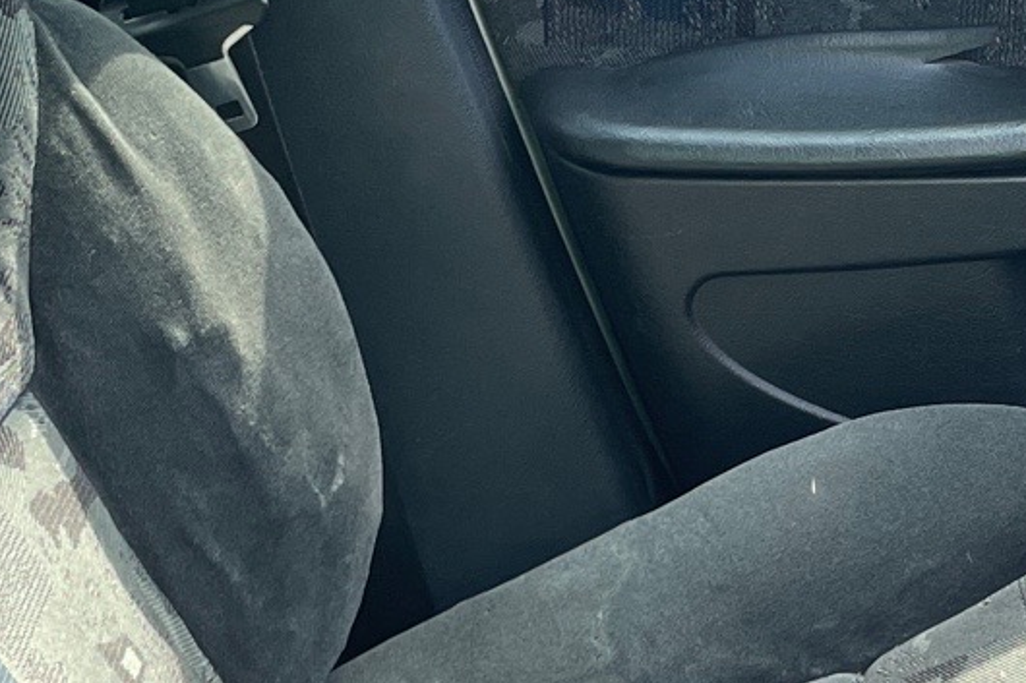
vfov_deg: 13.7
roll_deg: -0.9
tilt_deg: -34.1
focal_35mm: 98
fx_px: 2792
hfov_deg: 19.5
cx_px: 1270
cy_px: 753
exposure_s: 1/121
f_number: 1.6
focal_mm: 4.2
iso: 80
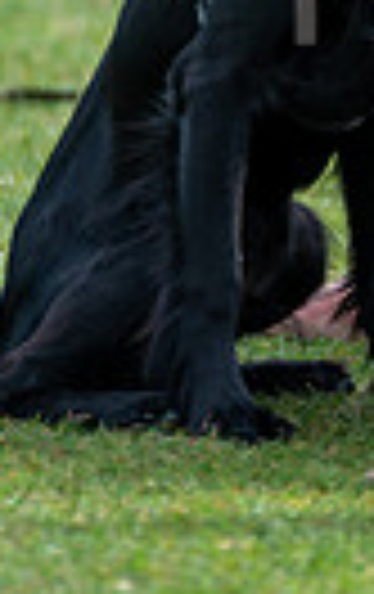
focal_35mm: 892
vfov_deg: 2.3
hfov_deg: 1.5
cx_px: 879
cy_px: -238
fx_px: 14484
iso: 200
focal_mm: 200
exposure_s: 1/1250
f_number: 4.5
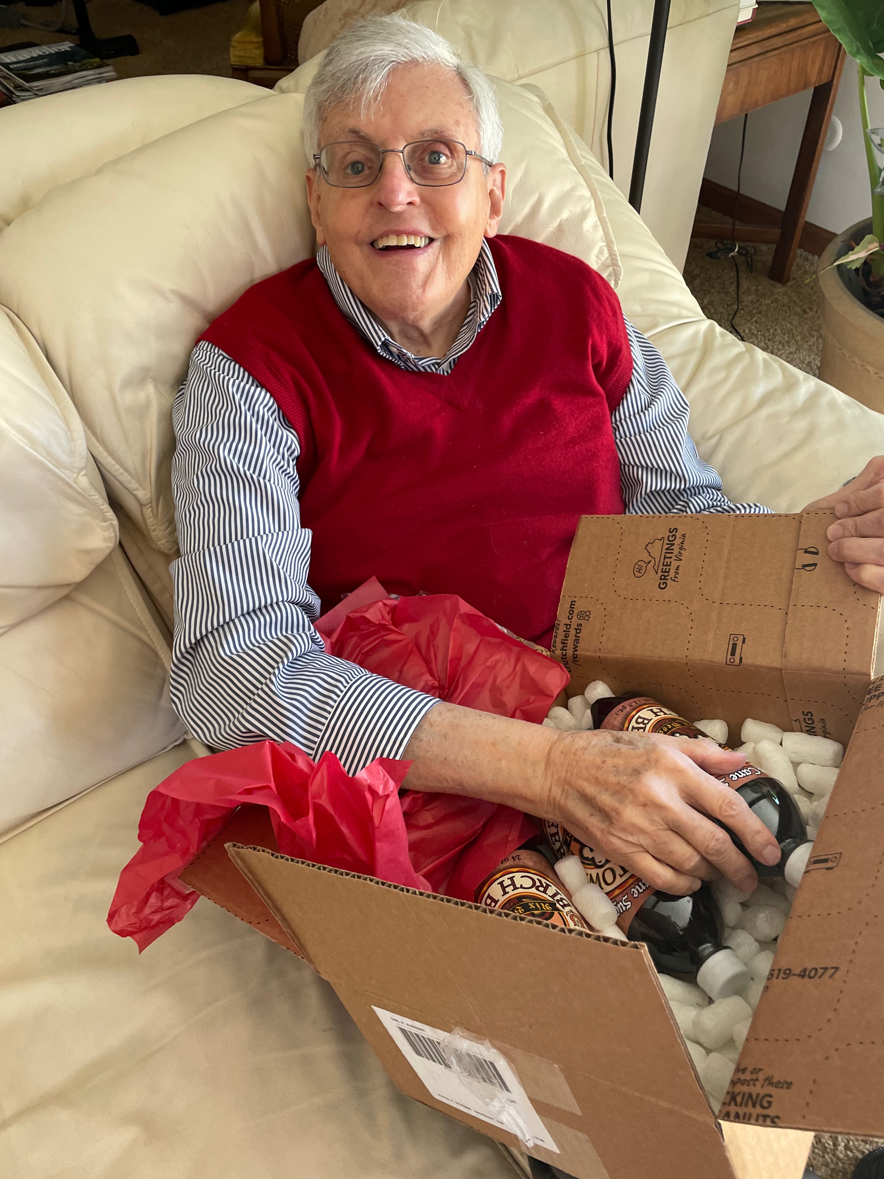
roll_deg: +7.2
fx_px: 919
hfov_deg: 51.3
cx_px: 429
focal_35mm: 27
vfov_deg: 65.3
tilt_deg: -43.0
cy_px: 574
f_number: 1.6
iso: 125
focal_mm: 4.2
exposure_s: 1/117
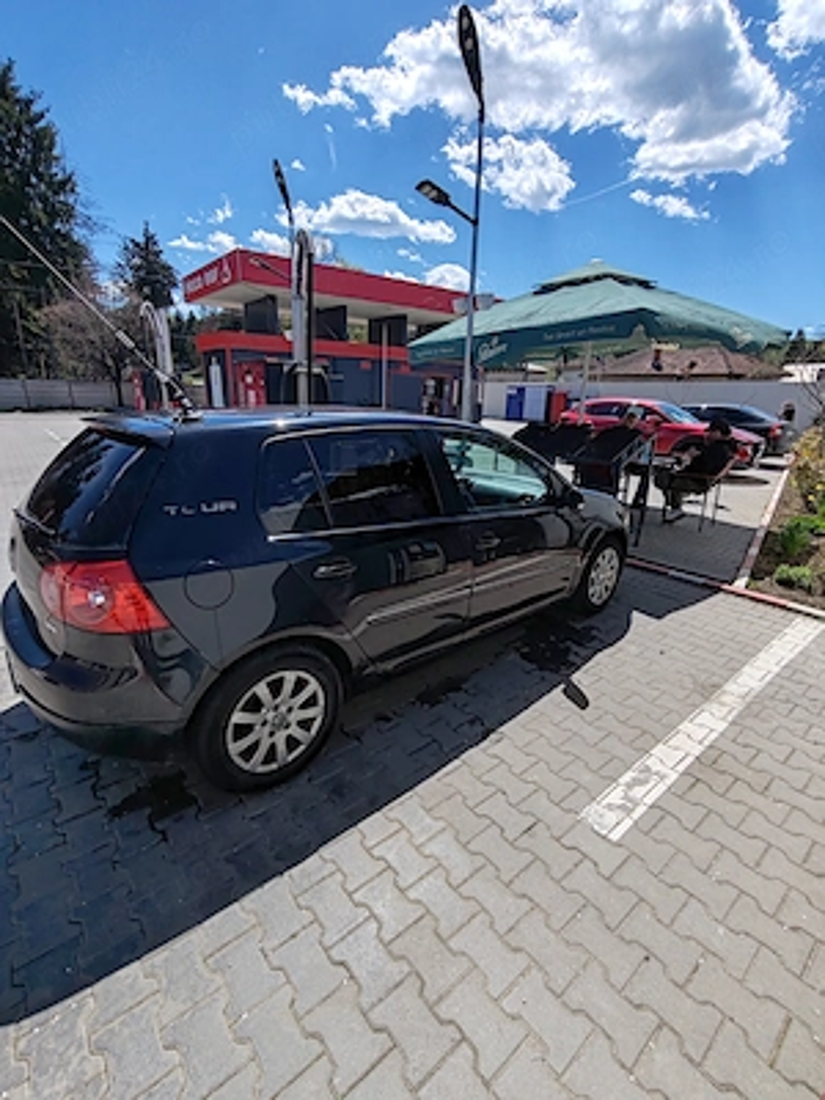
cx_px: 412
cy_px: 550
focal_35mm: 16
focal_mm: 1.96
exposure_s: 1/3900
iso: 50
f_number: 2.2
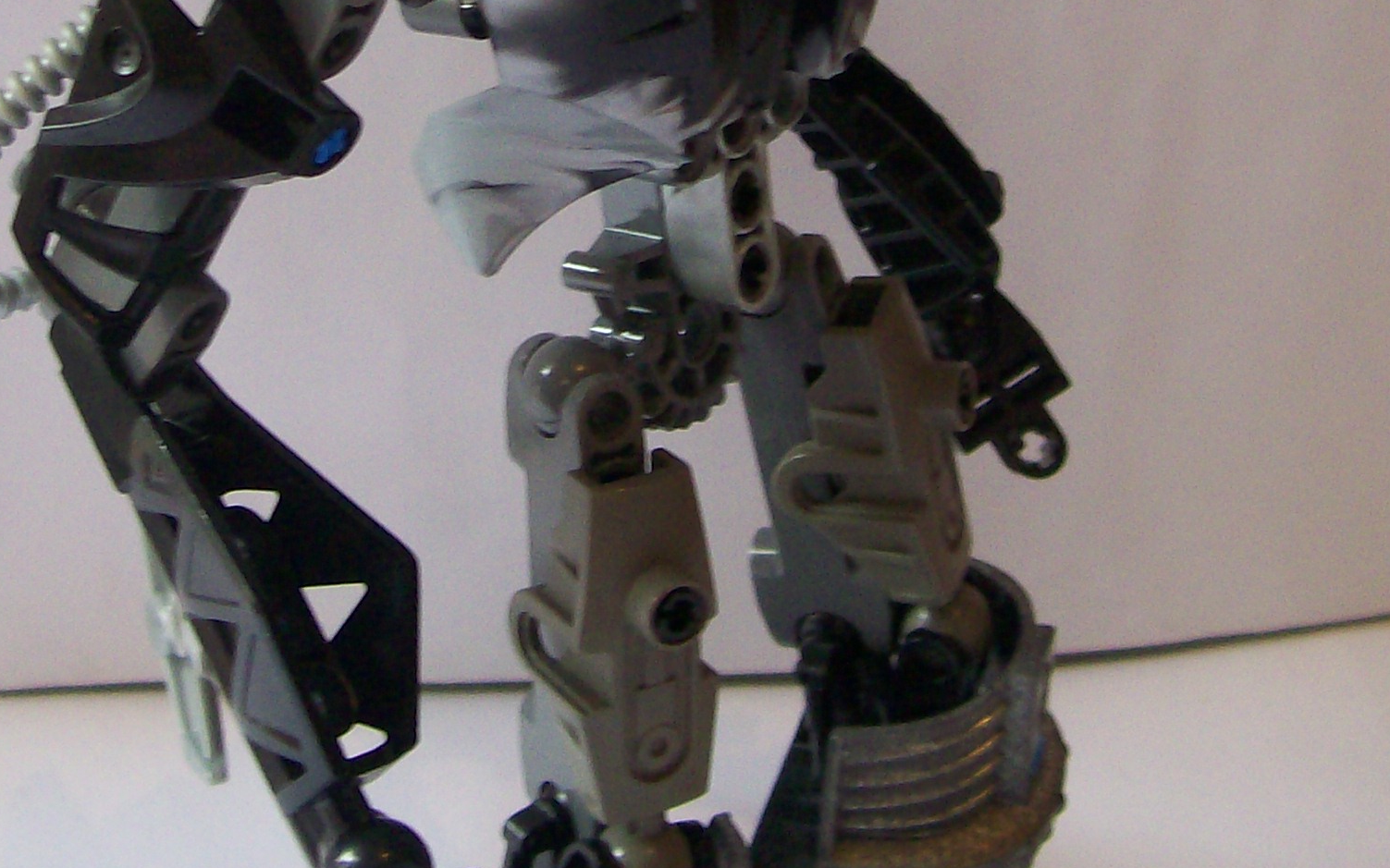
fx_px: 2954
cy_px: -74
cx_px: 492
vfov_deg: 16.3
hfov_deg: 26.4
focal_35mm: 78
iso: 130
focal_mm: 6
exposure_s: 1/32
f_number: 2.7
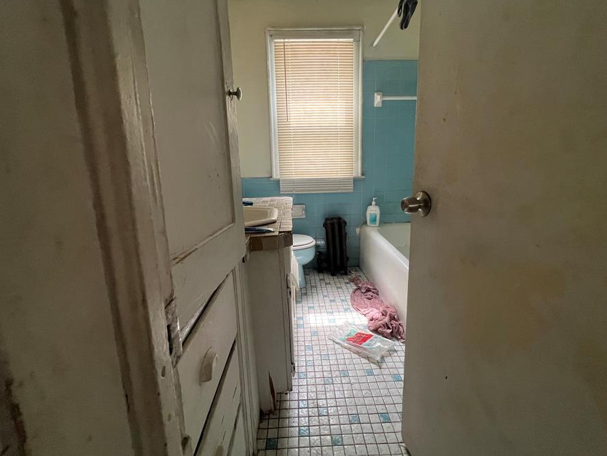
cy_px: 213
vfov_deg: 81.7
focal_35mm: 15
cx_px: 307
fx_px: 263
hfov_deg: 98.1
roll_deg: +0.9
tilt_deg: -11.4
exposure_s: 1/60
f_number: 1.8
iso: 320
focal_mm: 1.57
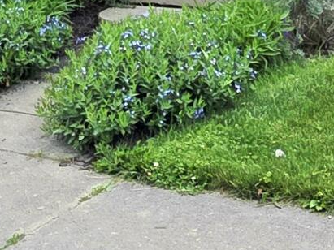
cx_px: 296
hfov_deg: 20.3
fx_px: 916
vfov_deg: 14.1
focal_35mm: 95
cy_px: -170
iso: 40
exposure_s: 1/2500
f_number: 1.9
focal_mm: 2.2
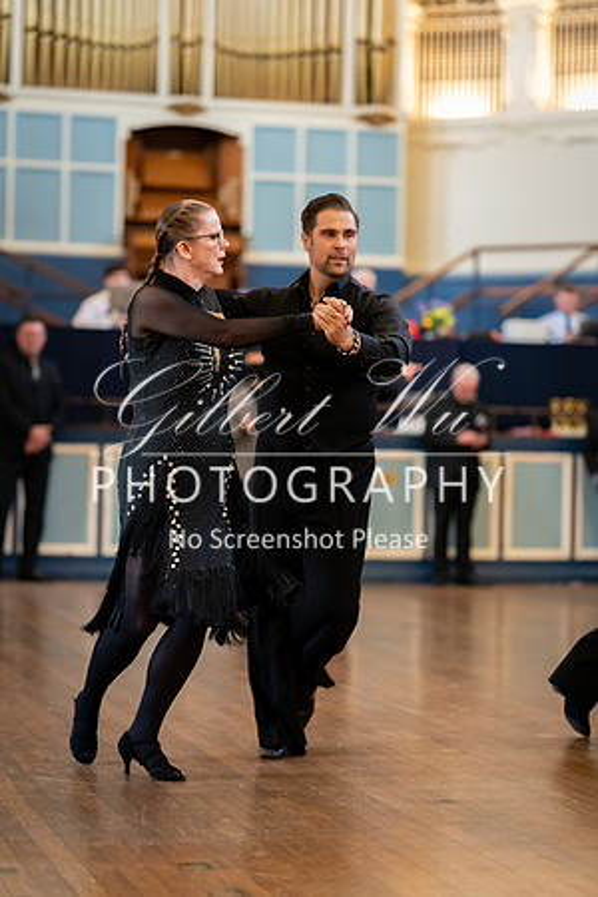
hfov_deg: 16.1
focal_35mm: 85
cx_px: 299
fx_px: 2118
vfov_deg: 23.9
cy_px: 448
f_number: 1.8
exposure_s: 1/500
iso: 6400
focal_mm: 85
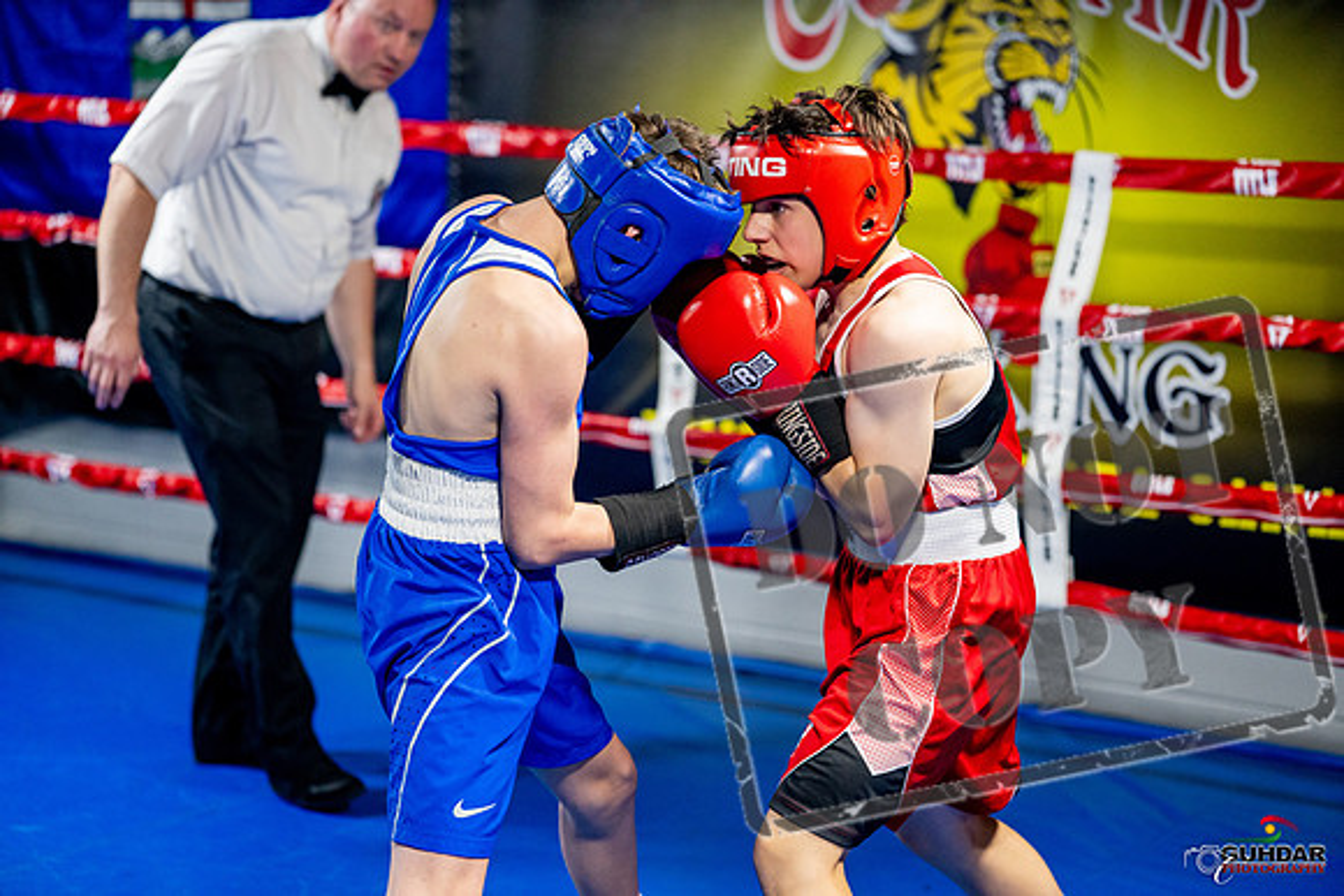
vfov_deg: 18.4
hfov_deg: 27.3
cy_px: 448
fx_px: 2763
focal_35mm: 74
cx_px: 672
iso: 4000
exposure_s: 1/1000
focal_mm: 74
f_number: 2
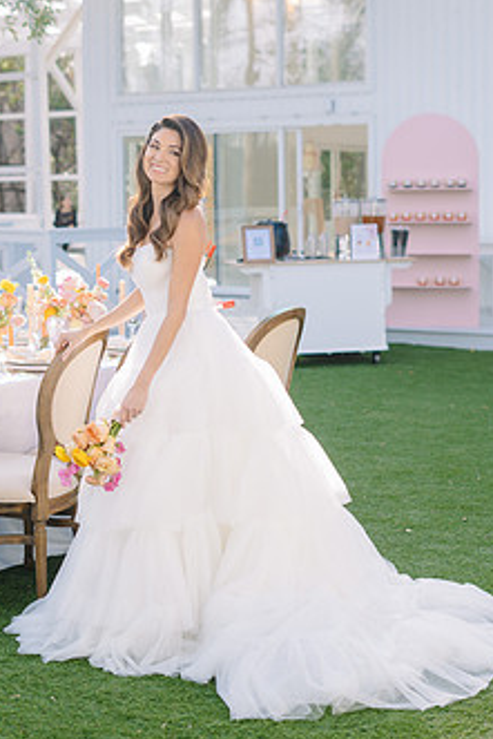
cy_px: 319
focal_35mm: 68
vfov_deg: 29.6
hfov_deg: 20.0
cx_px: 248
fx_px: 1395
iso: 50
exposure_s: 1/200
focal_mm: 50
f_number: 2.5
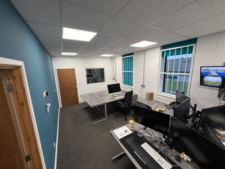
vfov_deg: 85.7
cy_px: 84
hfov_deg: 102.1
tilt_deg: -10.4
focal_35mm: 14
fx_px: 91
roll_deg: +2.0
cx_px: 112
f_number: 2.2
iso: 160
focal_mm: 2.22
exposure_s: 1/100
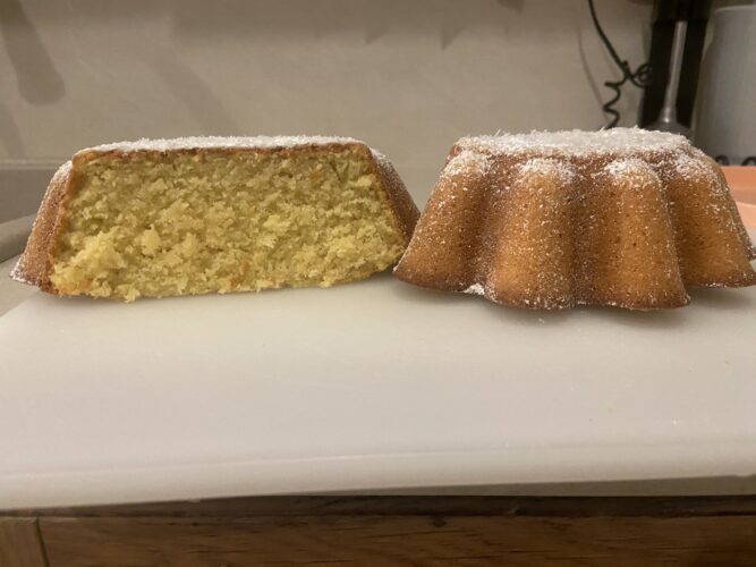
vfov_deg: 53.0
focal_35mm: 26
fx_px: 568
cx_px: 378
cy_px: 284
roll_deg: -0.1
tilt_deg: -19.8
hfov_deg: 67.3
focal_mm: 4.25
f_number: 1.8
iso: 400
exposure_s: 1/33
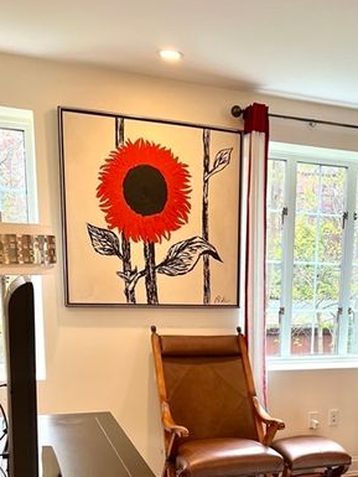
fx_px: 620
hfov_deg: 31.4
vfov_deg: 40.0
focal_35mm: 45
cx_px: 286
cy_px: 395
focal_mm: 5.7
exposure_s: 1/120
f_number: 1.5
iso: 100
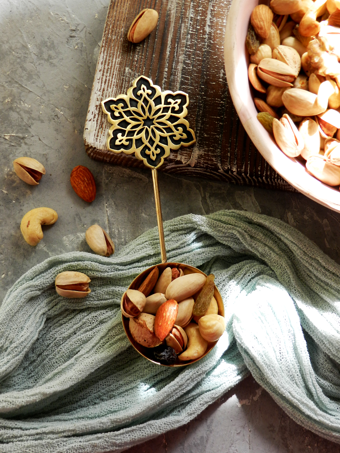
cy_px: 228
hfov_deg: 30.9
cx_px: 168
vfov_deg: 40.4
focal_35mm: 47
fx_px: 616
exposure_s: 1/100
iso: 160
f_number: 4.2
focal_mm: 8.1
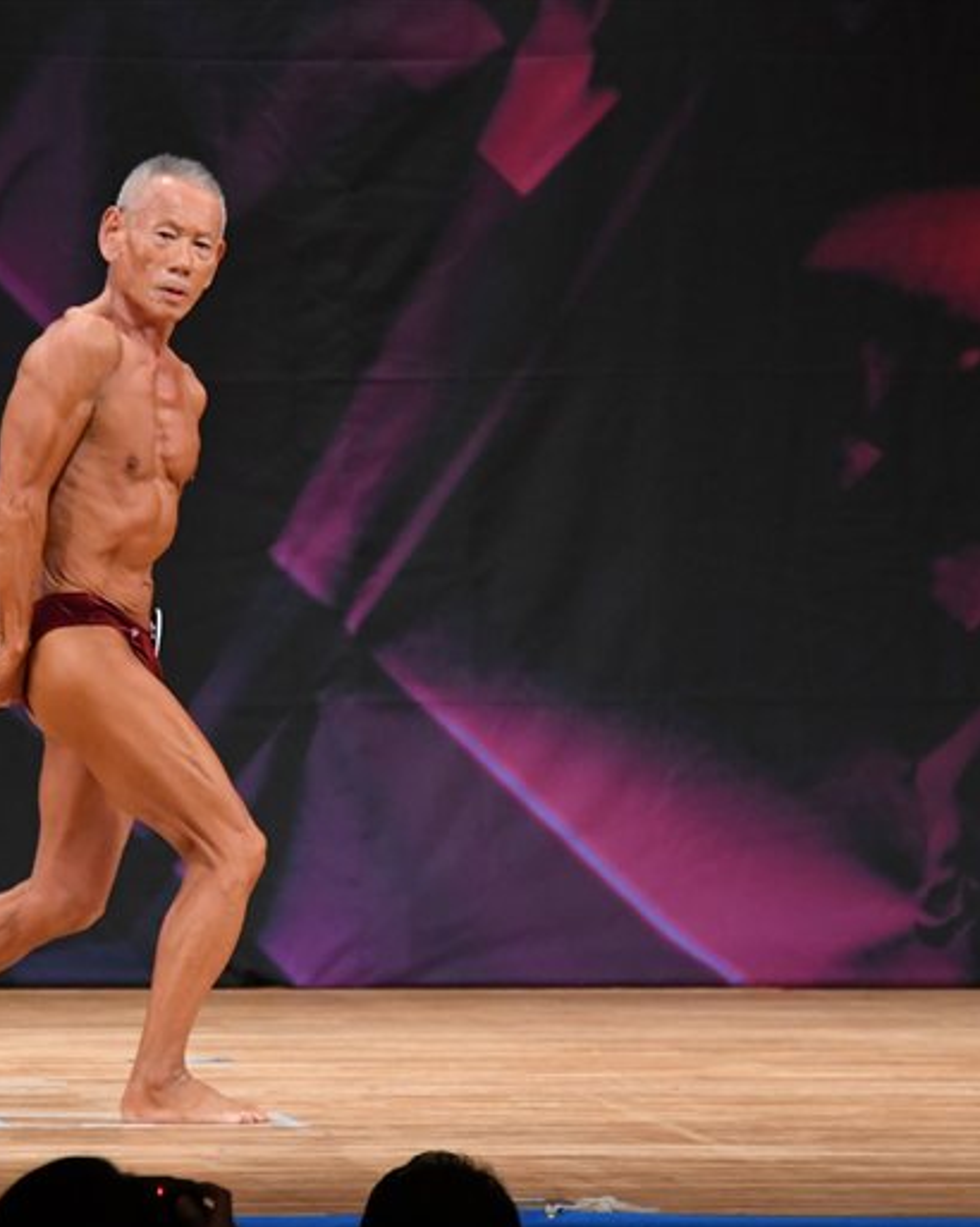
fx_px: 14656
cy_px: 615
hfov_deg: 3.8
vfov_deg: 4.8
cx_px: 152
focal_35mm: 404
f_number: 5.6
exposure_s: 1/400
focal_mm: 190
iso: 3200
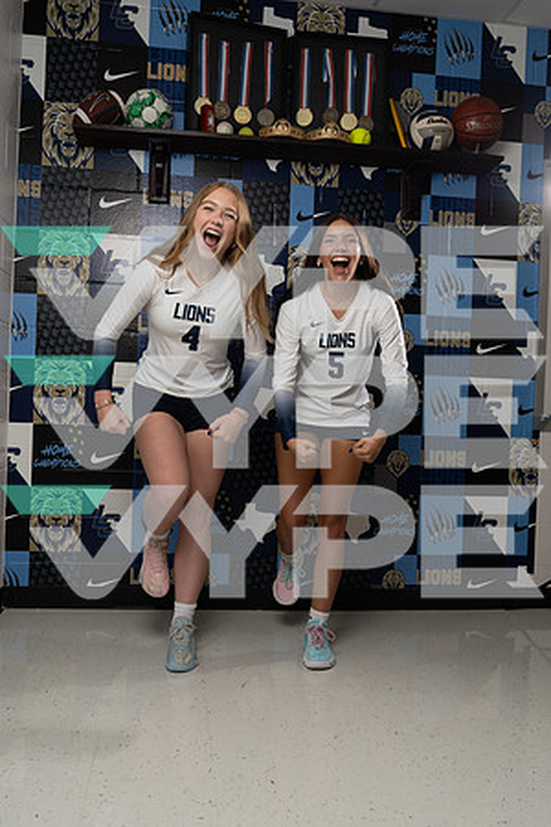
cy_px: 414
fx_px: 758
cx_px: 276
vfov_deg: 57.2
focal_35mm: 33
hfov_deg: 40.0
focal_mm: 33
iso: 400
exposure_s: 1/250
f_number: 8
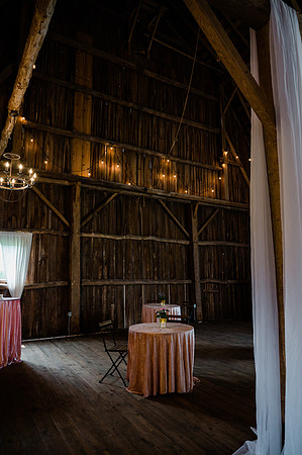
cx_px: 151
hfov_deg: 53.0
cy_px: 228
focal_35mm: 24
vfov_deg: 73.8
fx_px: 303
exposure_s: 1/200
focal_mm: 24
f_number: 4.5
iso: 640
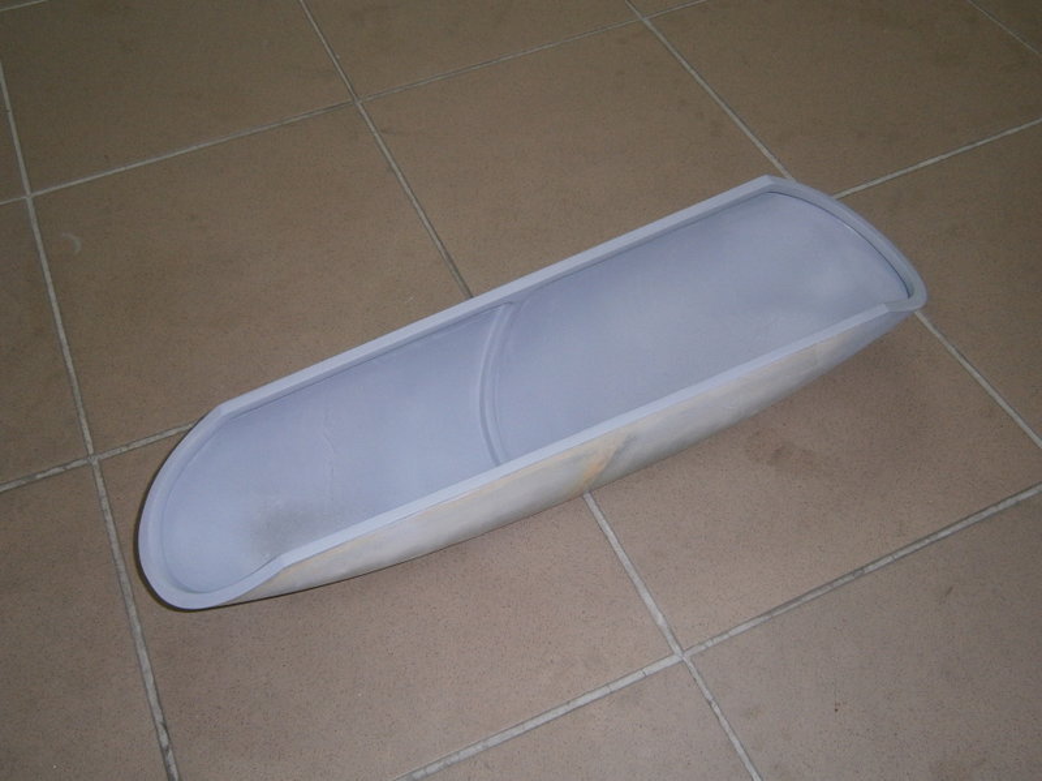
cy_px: 390
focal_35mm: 36
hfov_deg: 51.4
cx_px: 521
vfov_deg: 39.6
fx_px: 1083
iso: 125
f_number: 3.1
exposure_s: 1/40
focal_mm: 6.4
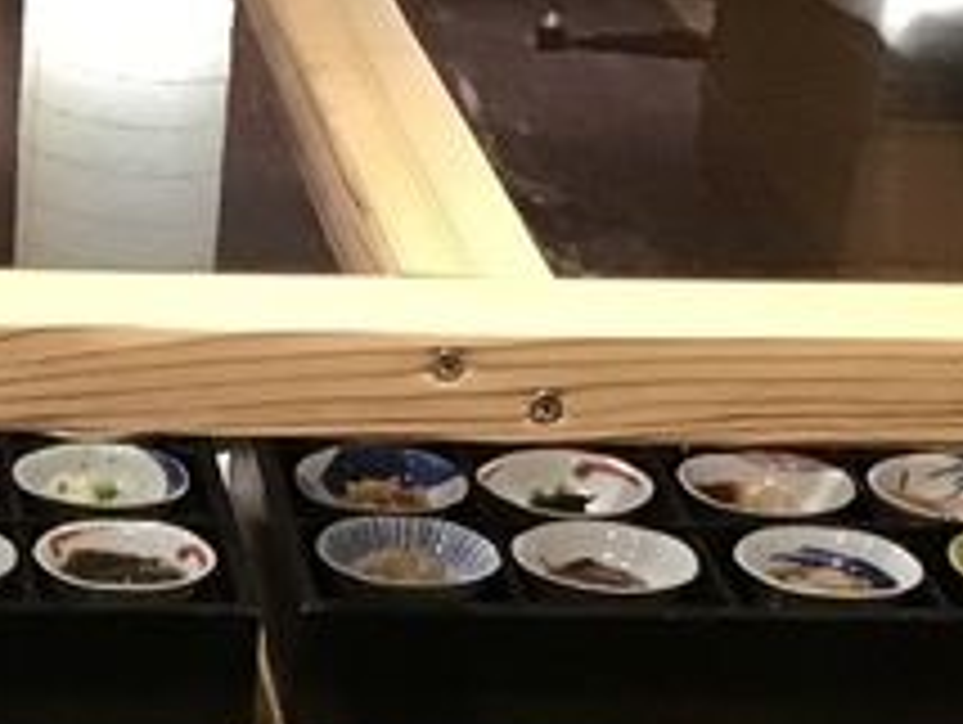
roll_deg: -3.7
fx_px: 3286
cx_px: 7
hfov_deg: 16.3
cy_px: 1077
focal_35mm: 118
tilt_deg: -33.1
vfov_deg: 12.0
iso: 200
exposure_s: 1/30
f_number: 2.4
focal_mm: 3.3
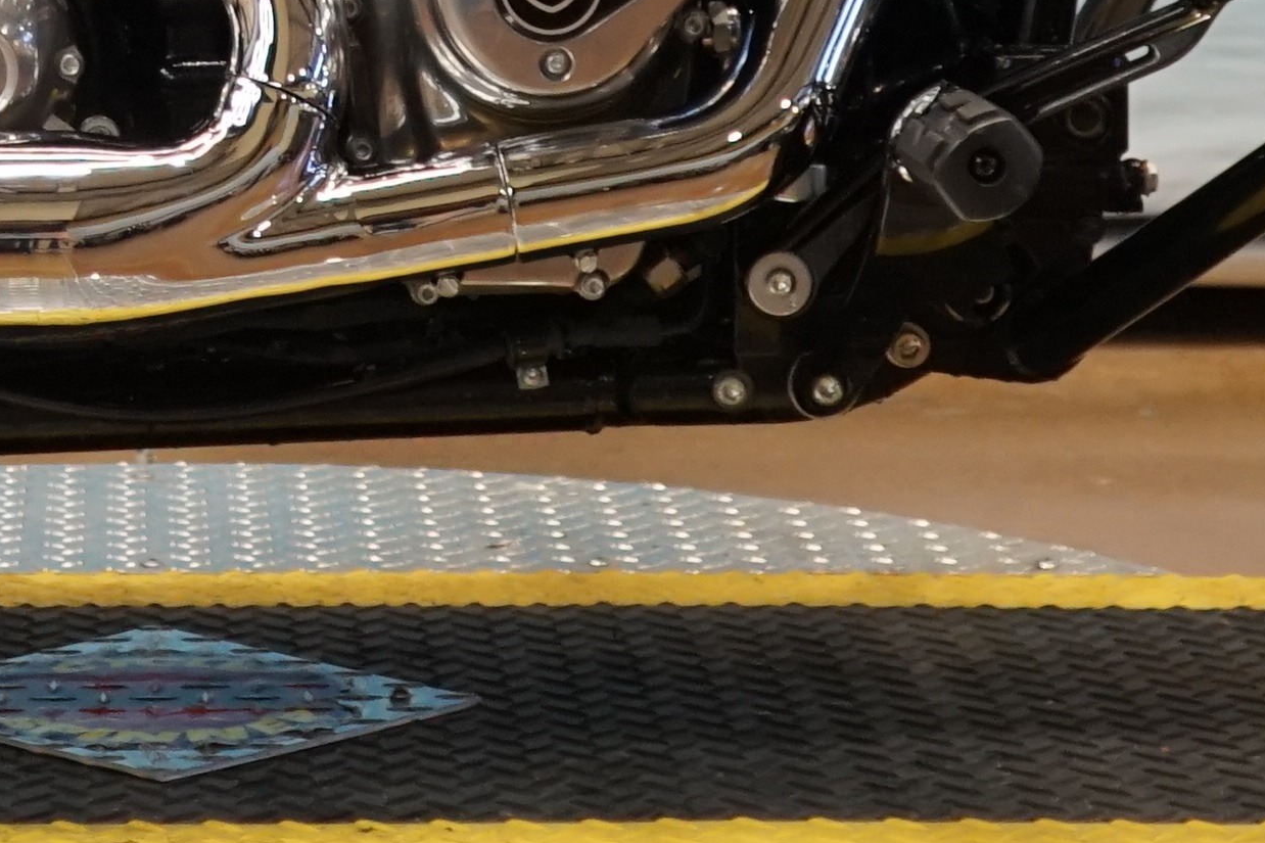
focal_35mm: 160
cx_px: 103
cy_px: -650
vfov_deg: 8.3
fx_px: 5621
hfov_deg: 12.7
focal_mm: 33
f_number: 4
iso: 1000
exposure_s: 1/160
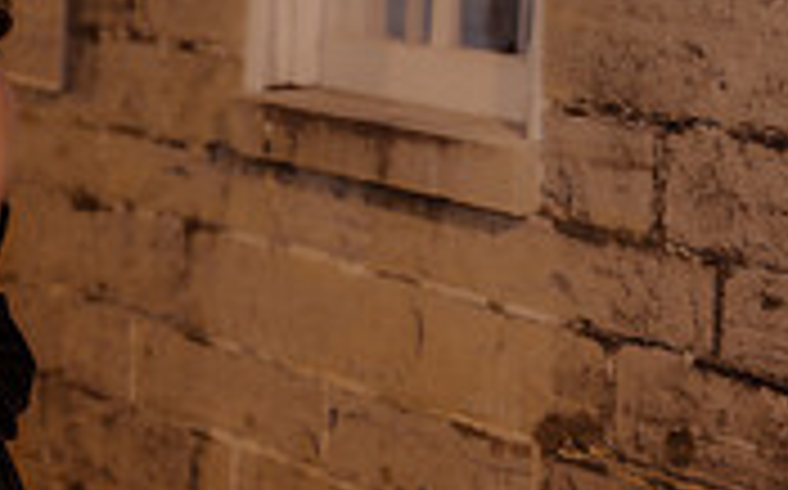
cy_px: 290
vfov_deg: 7.7
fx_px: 3626
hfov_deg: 12.1
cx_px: -203
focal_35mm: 169
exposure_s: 1/200
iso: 2500
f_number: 1.4
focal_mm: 50
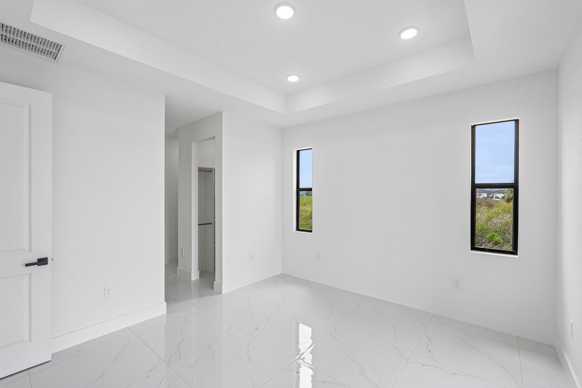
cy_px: 194
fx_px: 267
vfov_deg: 72.0
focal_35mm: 16
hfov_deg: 95.0
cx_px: 291
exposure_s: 1/200
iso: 400
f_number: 8
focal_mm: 16.5
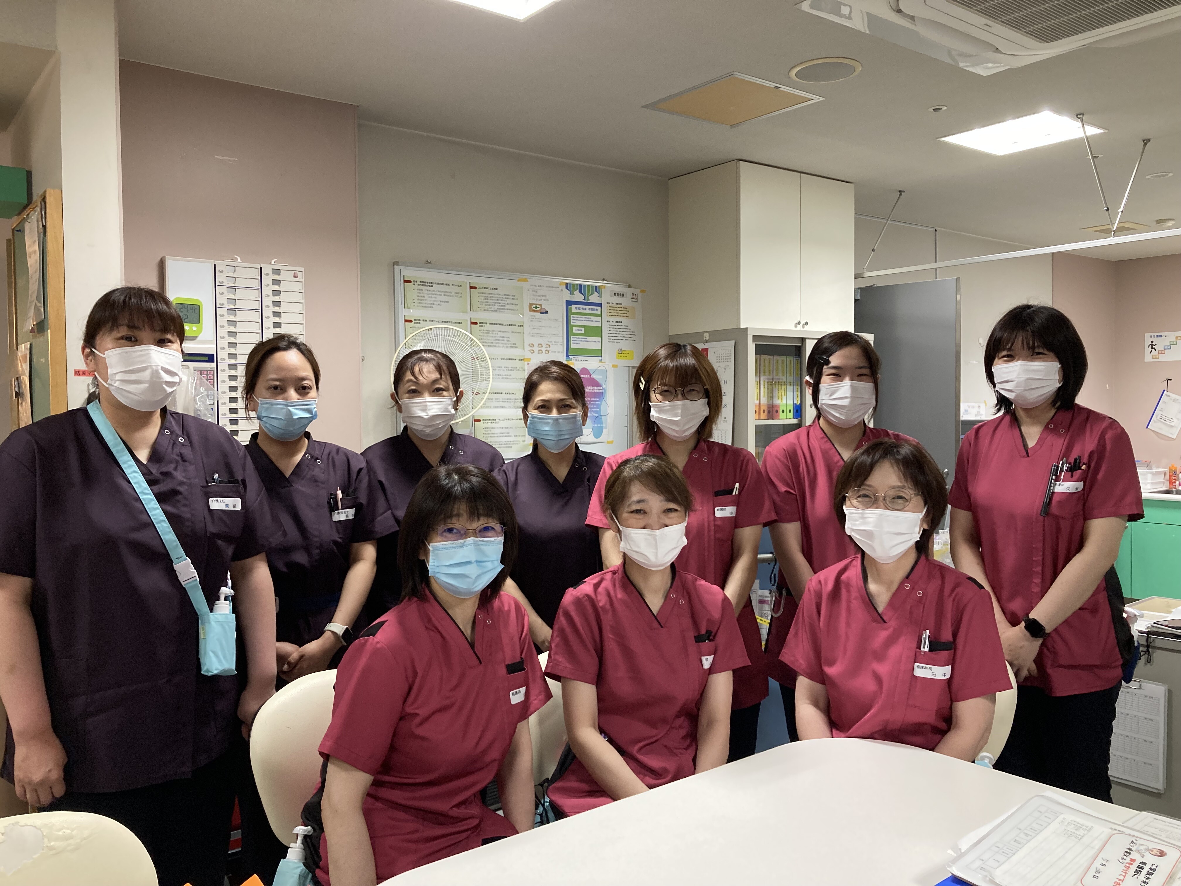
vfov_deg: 49.7
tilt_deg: -1.3
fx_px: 955
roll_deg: -0.1
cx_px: 590
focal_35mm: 28
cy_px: 443
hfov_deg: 63.4
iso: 160
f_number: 1.8
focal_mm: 3.99
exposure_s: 1/50
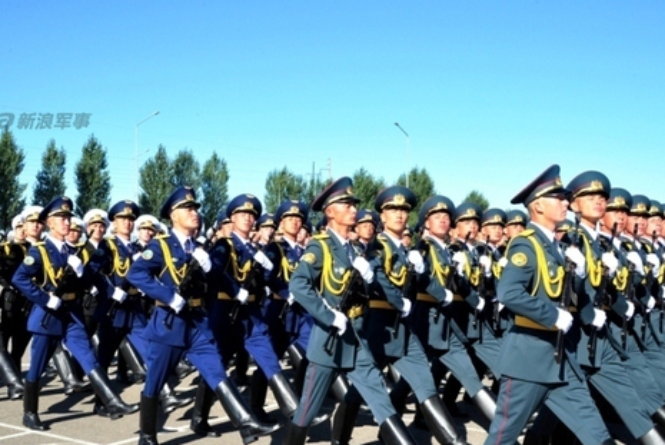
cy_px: 301
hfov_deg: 44.4
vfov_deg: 30.3
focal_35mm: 44
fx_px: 814
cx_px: 295
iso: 1000
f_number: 13
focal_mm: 32
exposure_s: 1/640
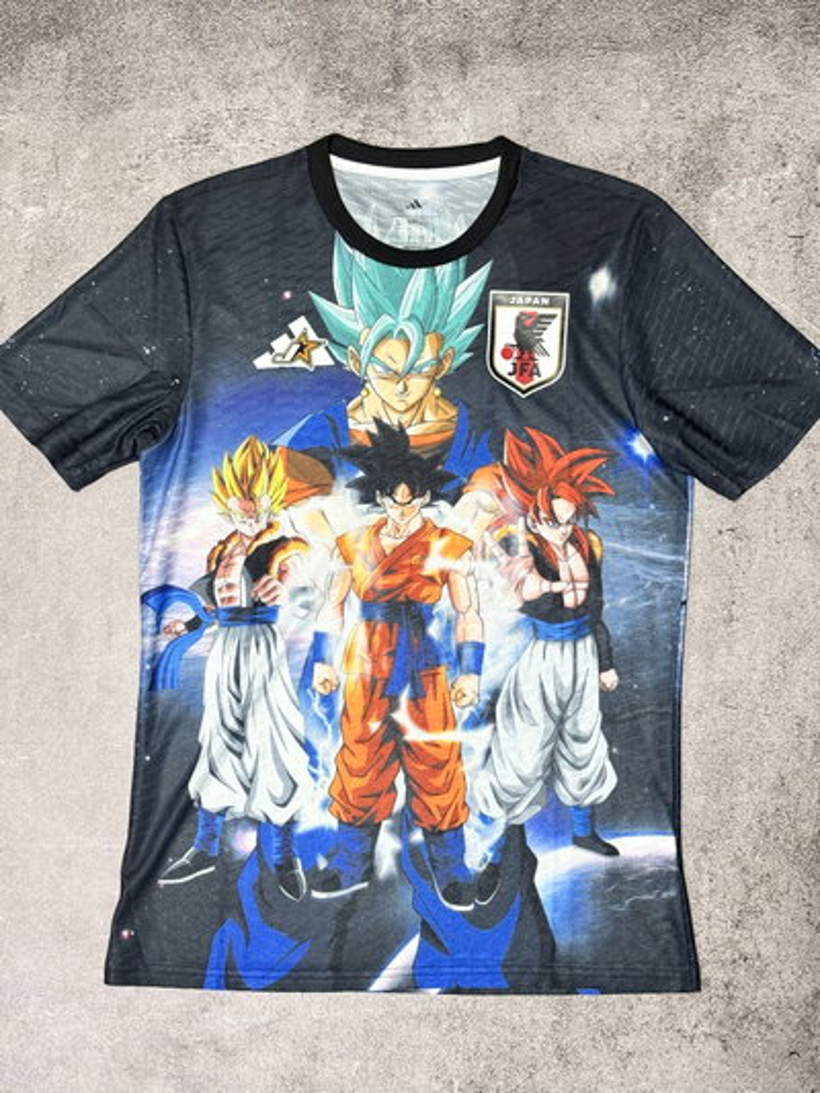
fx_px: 1642
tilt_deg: -83.8
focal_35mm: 52
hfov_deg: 28.0
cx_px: 410
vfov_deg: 36.8
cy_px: 546
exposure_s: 1/33
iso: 160
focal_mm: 5.96
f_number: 1.6
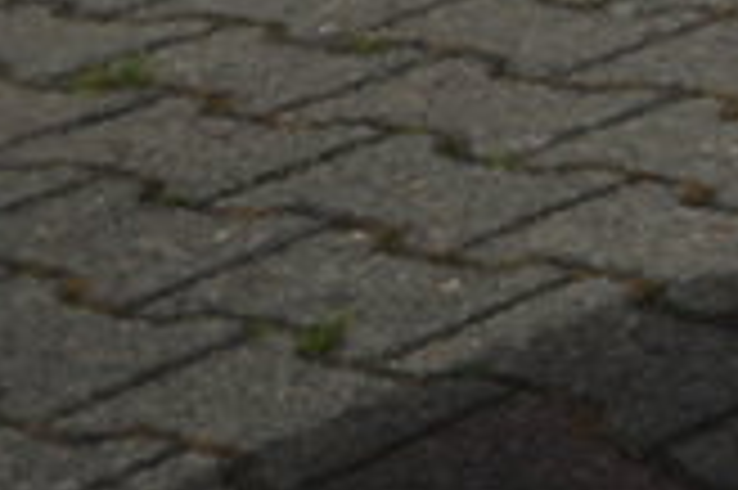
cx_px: 1364
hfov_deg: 7.1
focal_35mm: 281
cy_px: -119
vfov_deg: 4.9
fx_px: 5755
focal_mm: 40
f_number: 5.6
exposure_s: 1/125
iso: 100
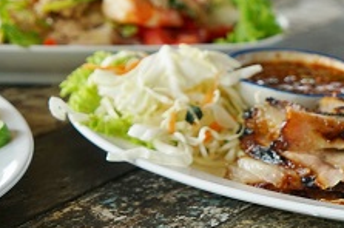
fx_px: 1326
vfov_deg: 9.7
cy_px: -51
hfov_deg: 14.7
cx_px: 48
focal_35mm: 139
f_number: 5
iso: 640
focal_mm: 43
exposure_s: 1/800
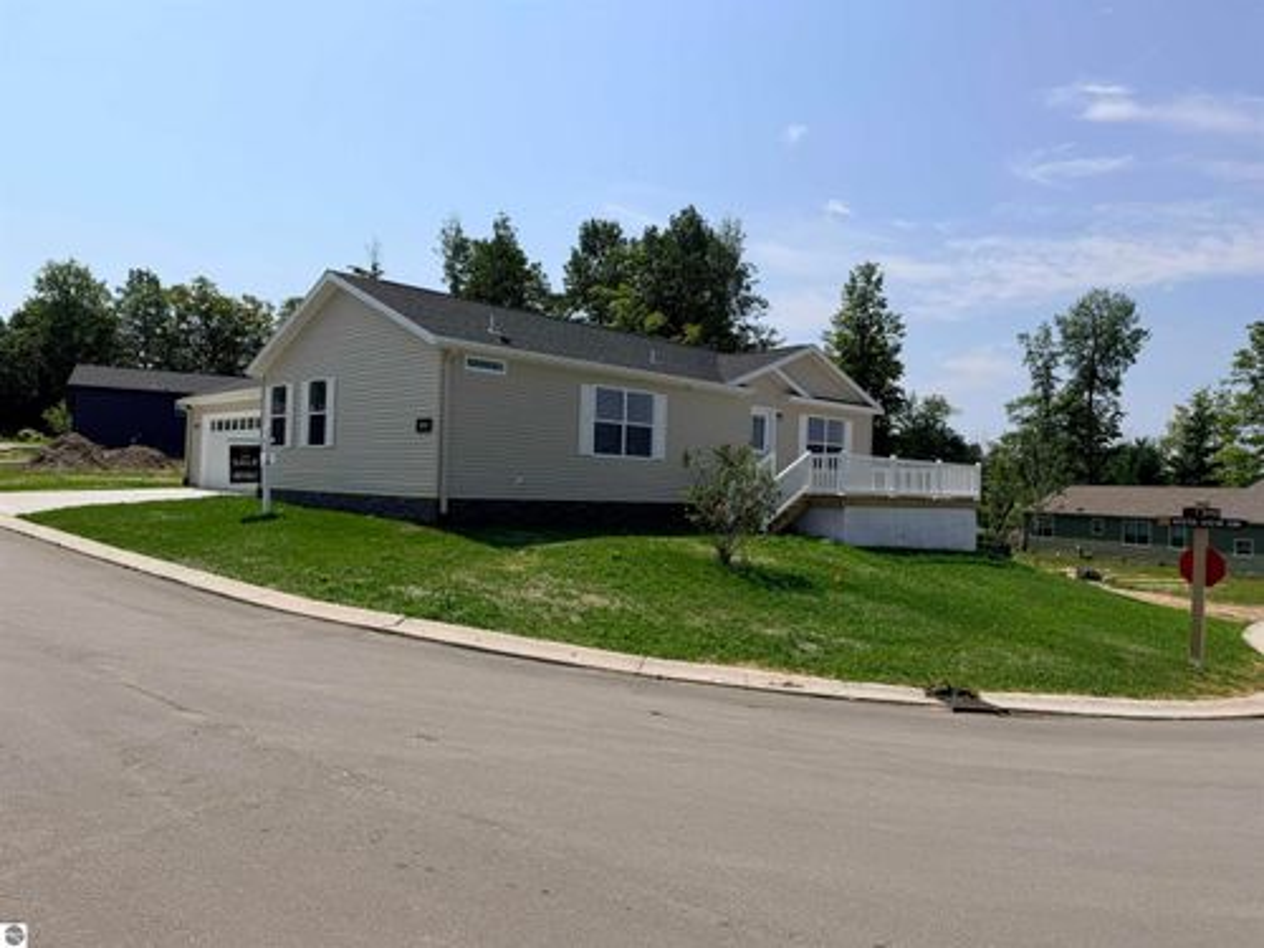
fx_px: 876
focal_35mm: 24
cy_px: 474
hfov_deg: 71.6
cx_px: 632
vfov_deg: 56.8
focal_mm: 6.76
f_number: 1.78
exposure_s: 1/9091
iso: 80
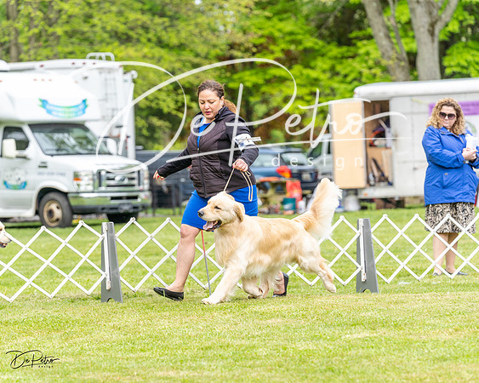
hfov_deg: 10.9
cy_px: 192
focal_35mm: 178
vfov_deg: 8.7
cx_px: 240
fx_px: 2522
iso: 400
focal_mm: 158
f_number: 4.5
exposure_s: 1/640
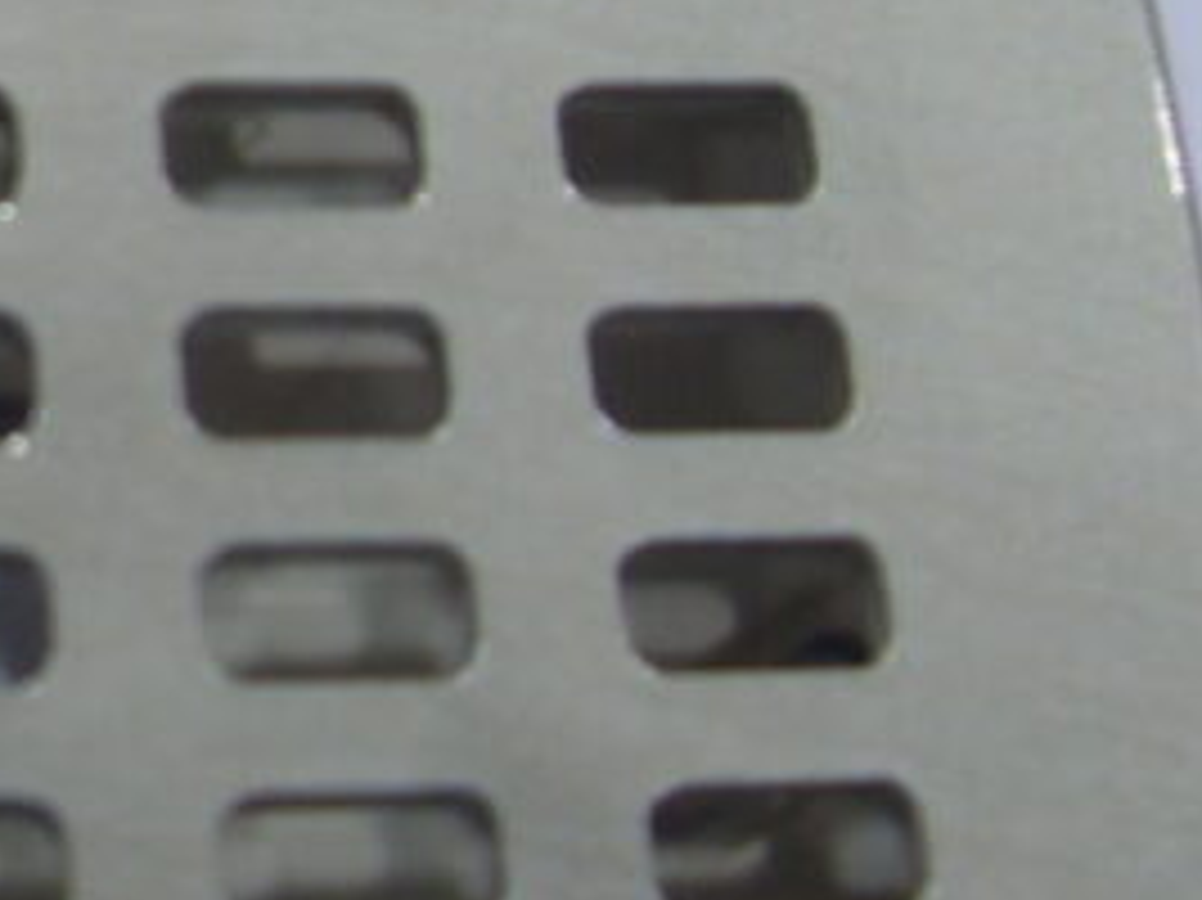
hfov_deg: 17.8
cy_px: 140
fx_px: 3644
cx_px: -230
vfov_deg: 14.0
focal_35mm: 105
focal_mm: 6.3
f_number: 2.8
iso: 160
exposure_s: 1/45
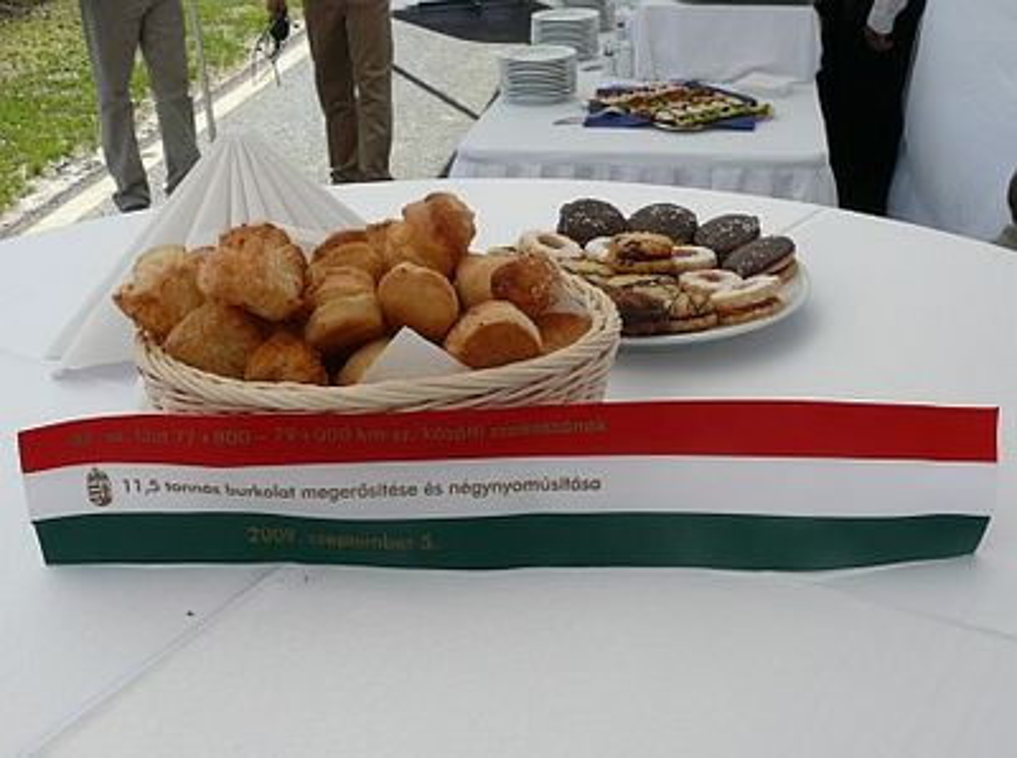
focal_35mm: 35
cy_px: 379
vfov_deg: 40.5
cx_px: 508
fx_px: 1026
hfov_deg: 52.7
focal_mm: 7.4
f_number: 5.6
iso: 100
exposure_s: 1/400
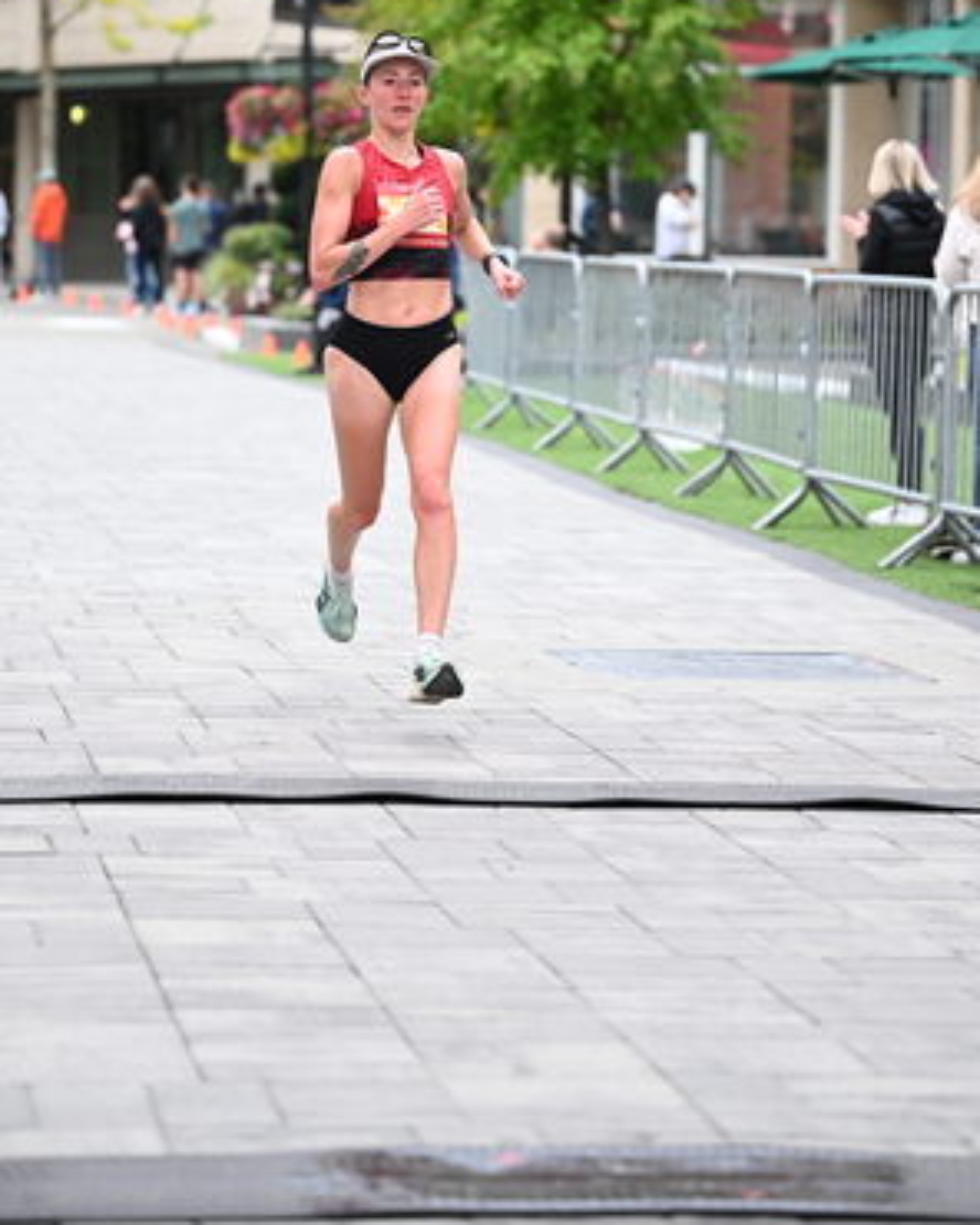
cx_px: 449
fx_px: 4858
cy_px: 331
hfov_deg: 11.5
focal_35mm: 134
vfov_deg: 14.3
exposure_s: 1/1250
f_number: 2.8
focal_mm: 96
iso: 1600
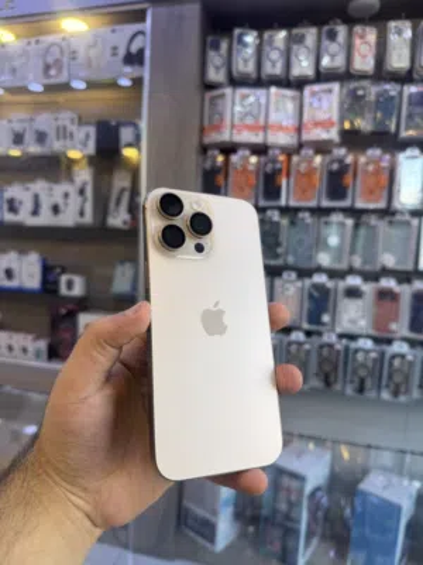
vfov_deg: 71.6
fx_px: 391
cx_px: 212
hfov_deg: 56.8
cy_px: 282
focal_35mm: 24
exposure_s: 1/204
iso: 64
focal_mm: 6.76
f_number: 1.78
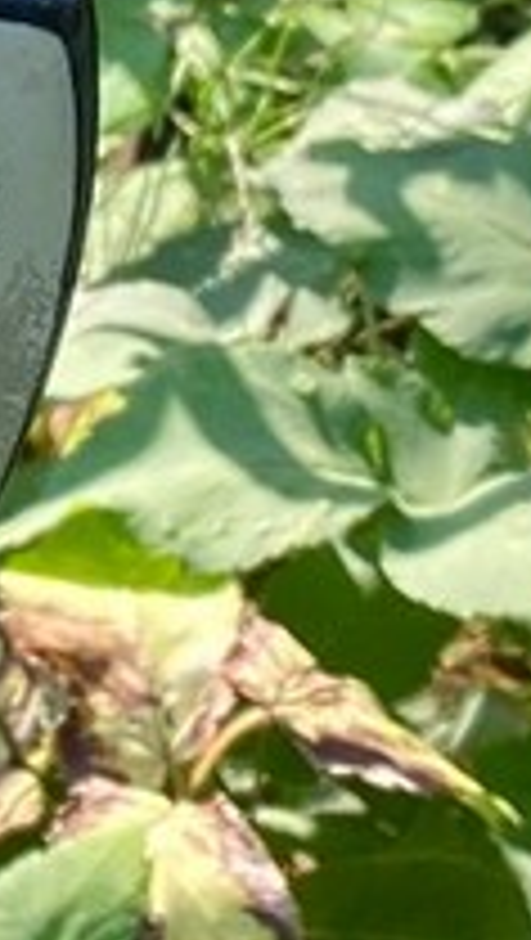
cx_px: -554
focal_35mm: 195
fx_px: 4867
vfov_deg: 10.7
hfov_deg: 6.1
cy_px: -369
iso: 32
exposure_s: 1/137
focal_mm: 4.25
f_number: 1.8
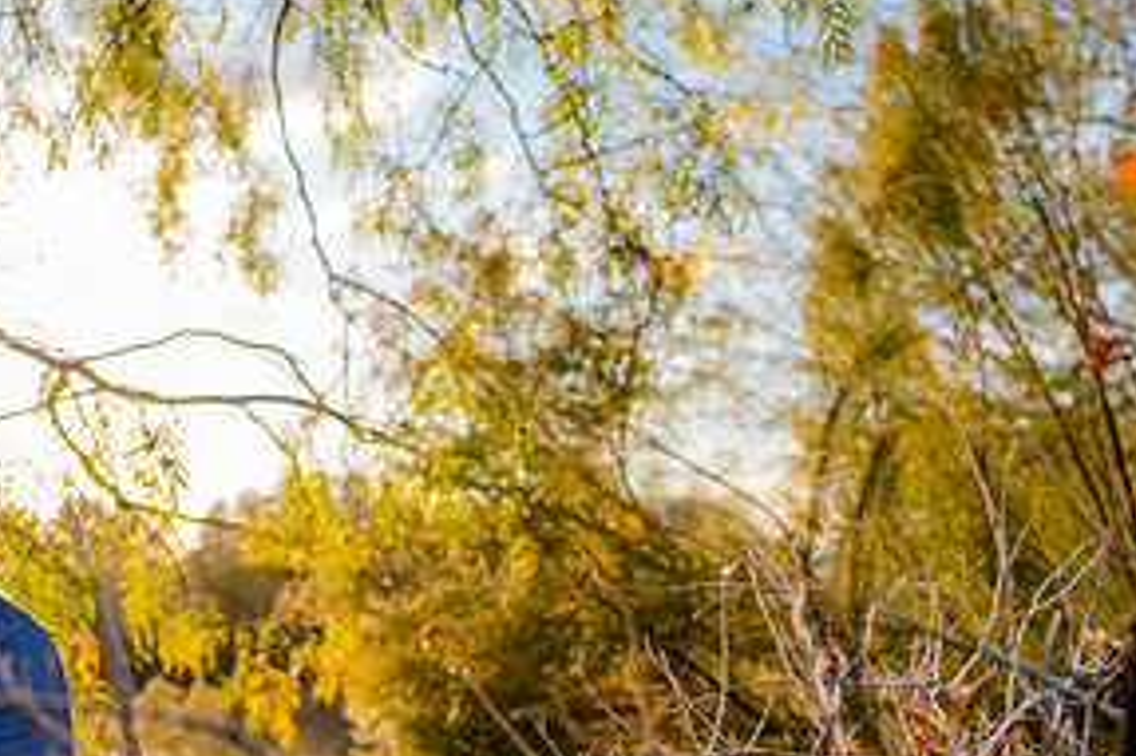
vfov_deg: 14.5
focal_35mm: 93
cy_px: 683
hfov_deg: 21.7
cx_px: 293
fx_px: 2933
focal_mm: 46
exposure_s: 1/250
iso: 50
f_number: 4
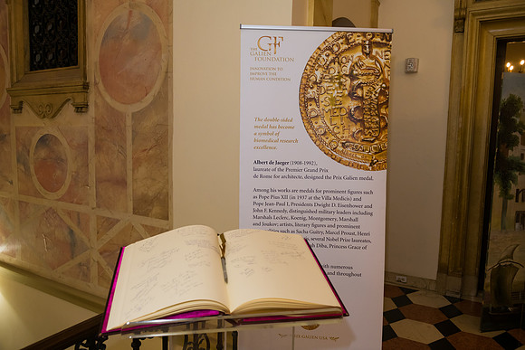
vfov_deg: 48.0
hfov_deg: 67.4
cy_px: 175
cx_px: 262
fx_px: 394
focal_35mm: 27
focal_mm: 27
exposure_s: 1/125
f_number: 4
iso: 1000
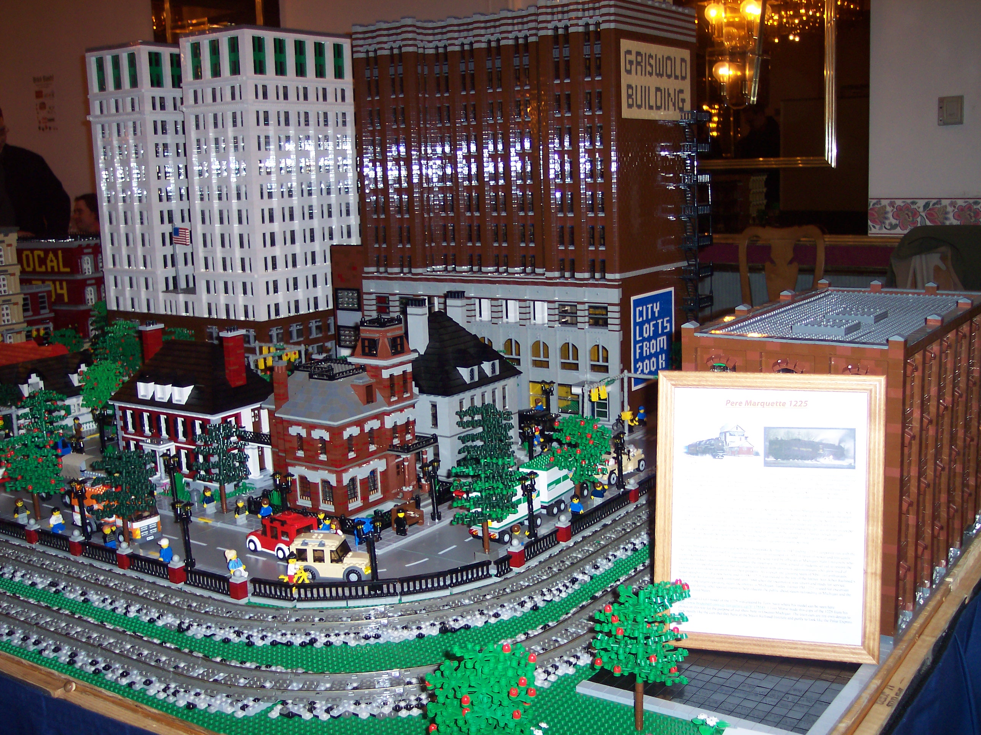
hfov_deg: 49.0
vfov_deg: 37.7
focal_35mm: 38
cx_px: 490
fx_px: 1076
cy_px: 368
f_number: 2.8
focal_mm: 8
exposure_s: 1/30
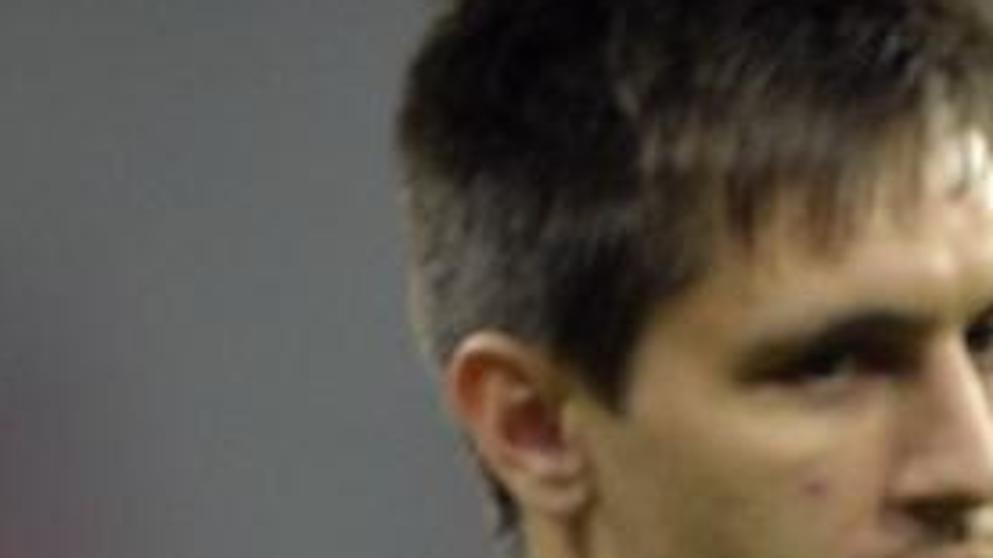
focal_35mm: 1821
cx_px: 1662
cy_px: 1359
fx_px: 47929
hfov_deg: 1.2
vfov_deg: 0.7
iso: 1000
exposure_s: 1/800
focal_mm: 400
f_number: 2.8
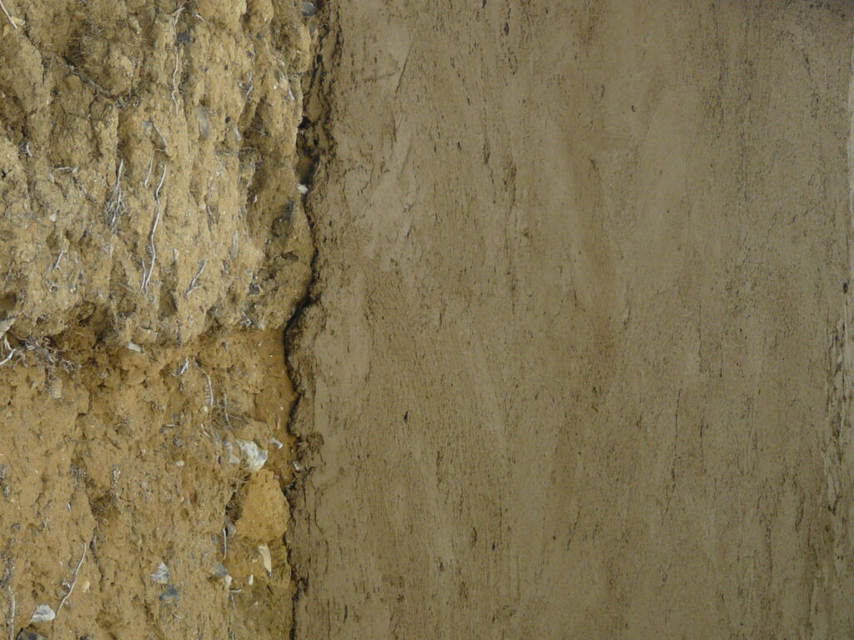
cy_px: 320
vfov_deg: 15.2
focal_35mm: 97
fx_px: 2393
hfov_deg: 20.2
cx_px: 427
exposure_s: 1/320
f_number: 3.2
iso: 100
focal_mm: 10
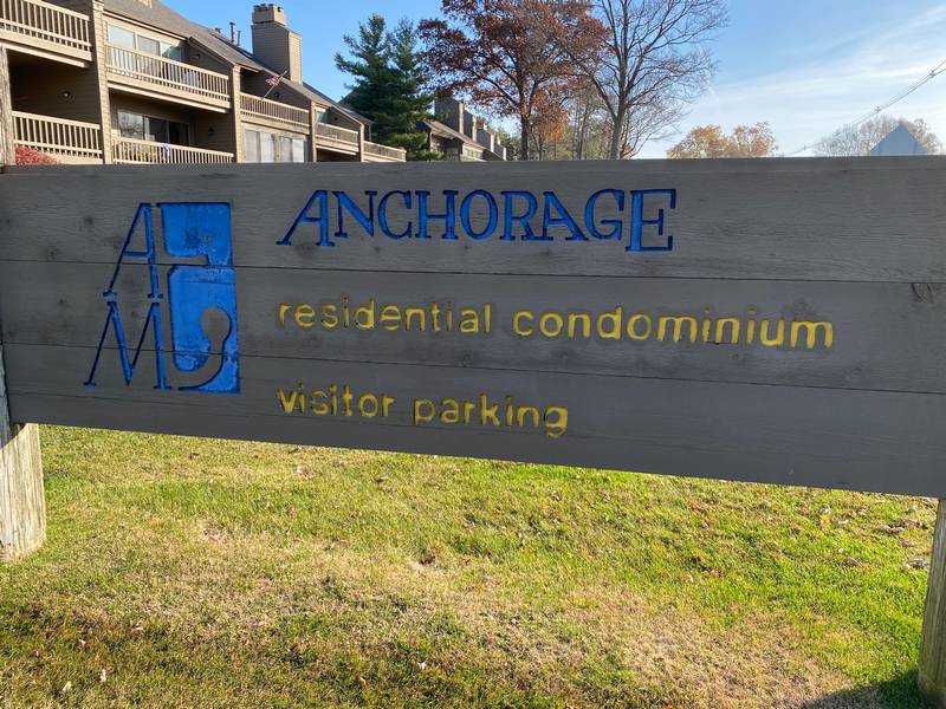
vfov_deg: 53.1
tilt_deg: -9.7
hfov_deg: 67.3
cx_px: 473
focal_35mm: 26
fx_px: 711
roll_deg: -0.2
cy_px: 354
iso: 32
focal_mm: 4.25
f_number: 1.8
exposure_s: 1/681
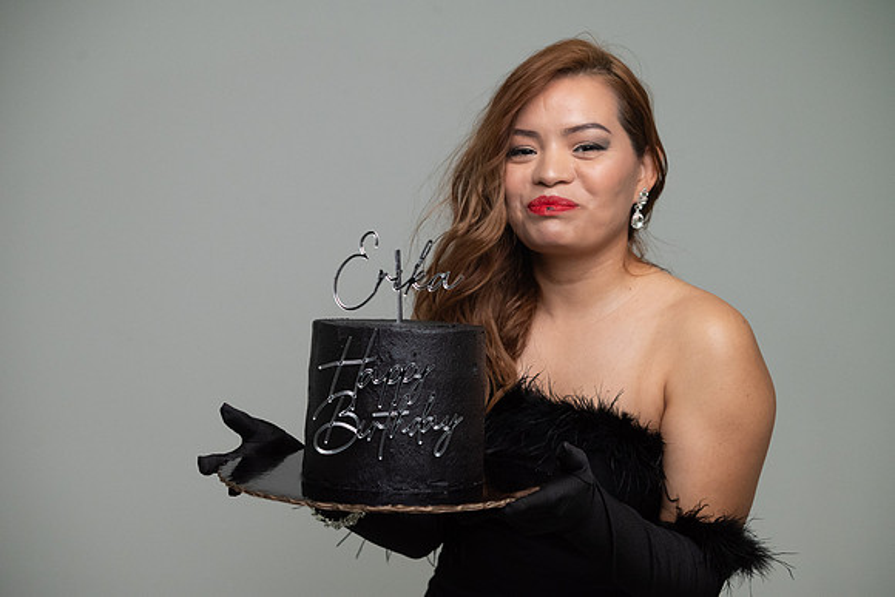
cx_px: 448
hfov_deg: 33.4
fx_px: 1492
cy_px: 298
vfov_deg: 22.6
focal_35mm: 60
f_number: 5.6
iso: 3200
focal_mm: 60
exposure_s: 1/500
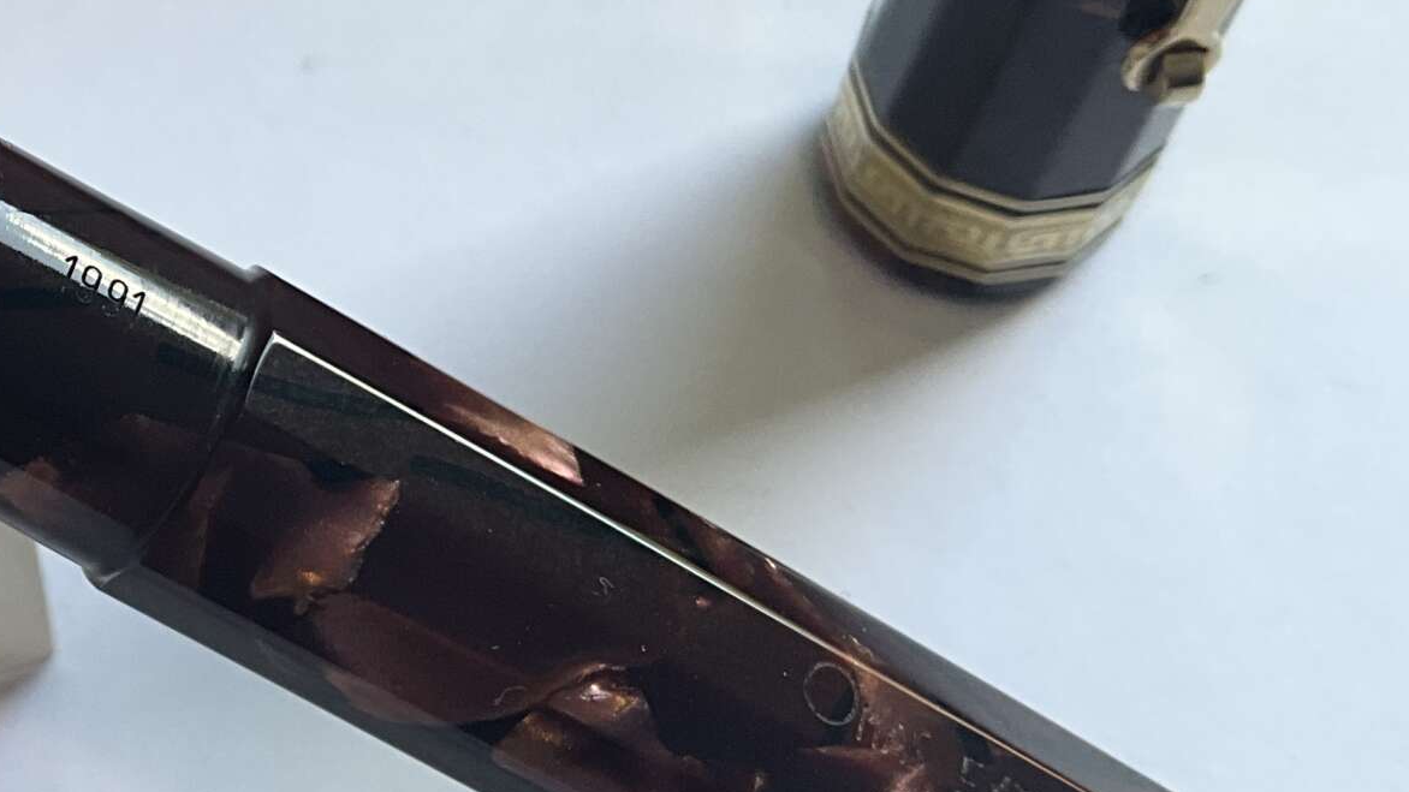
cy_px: 240
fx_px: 2578
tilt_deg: -62.1
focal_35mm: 69
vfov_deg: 17.4
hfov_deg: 28.4
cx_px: -53
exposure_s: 1/100
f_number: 1.8
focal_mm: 3
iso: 32
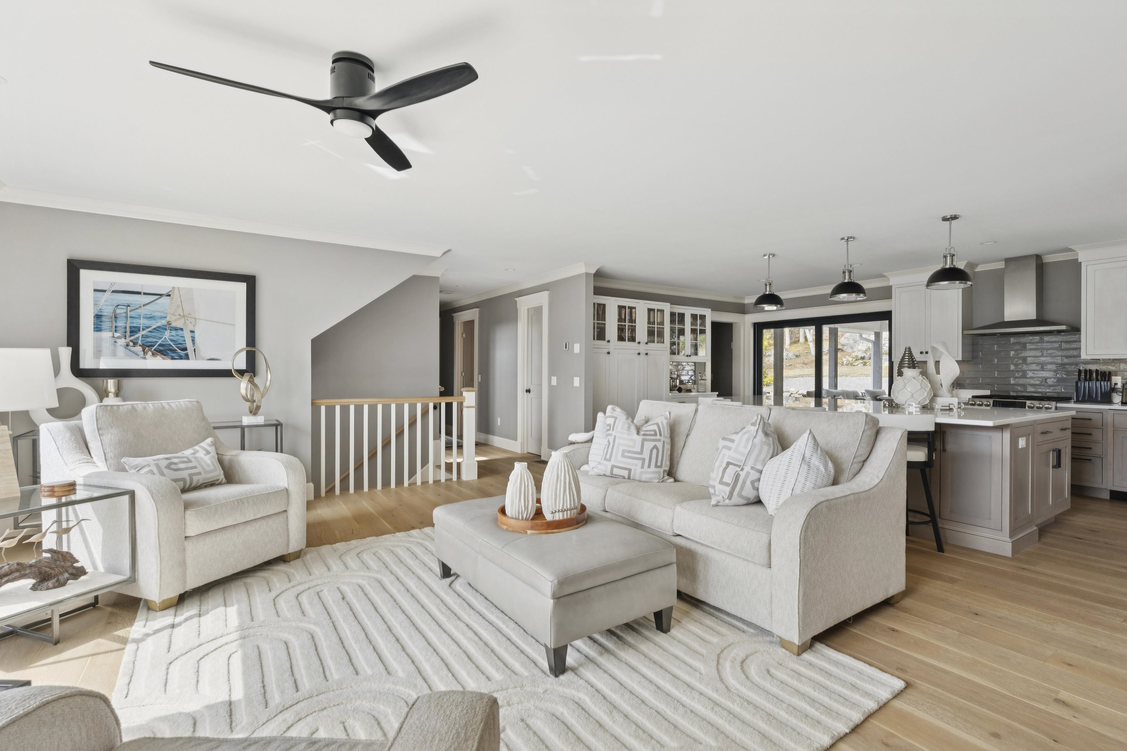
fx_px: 532
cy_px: 382
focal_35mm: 17
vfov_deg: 70.4
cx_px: 592
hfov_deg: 93.2
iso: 400
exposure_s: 1/30
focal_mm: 16
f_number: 9
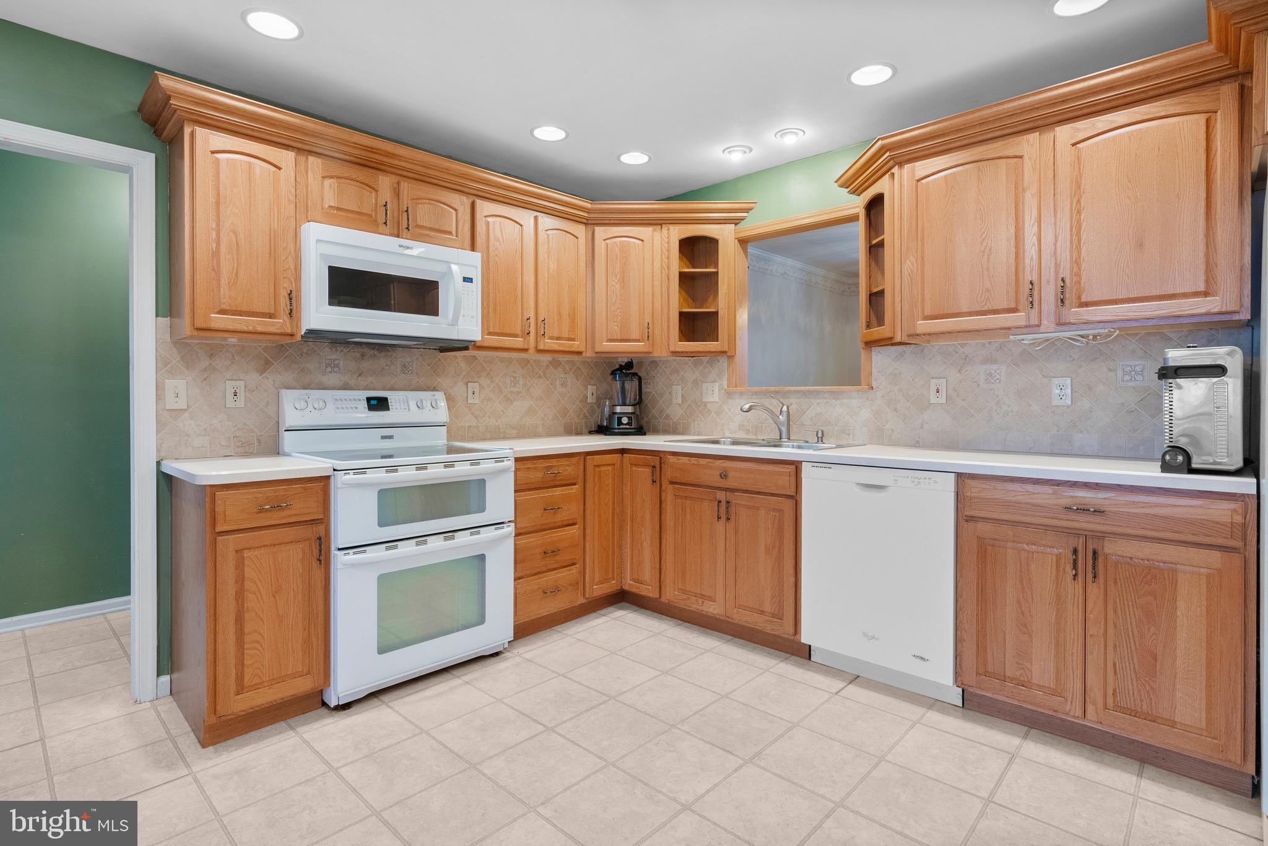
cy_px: 423
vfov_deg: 70.5
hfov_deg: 93.3
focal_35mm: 17
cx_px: 634
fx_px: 599
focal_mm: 17
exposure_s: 1/4
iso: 1000
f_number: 8
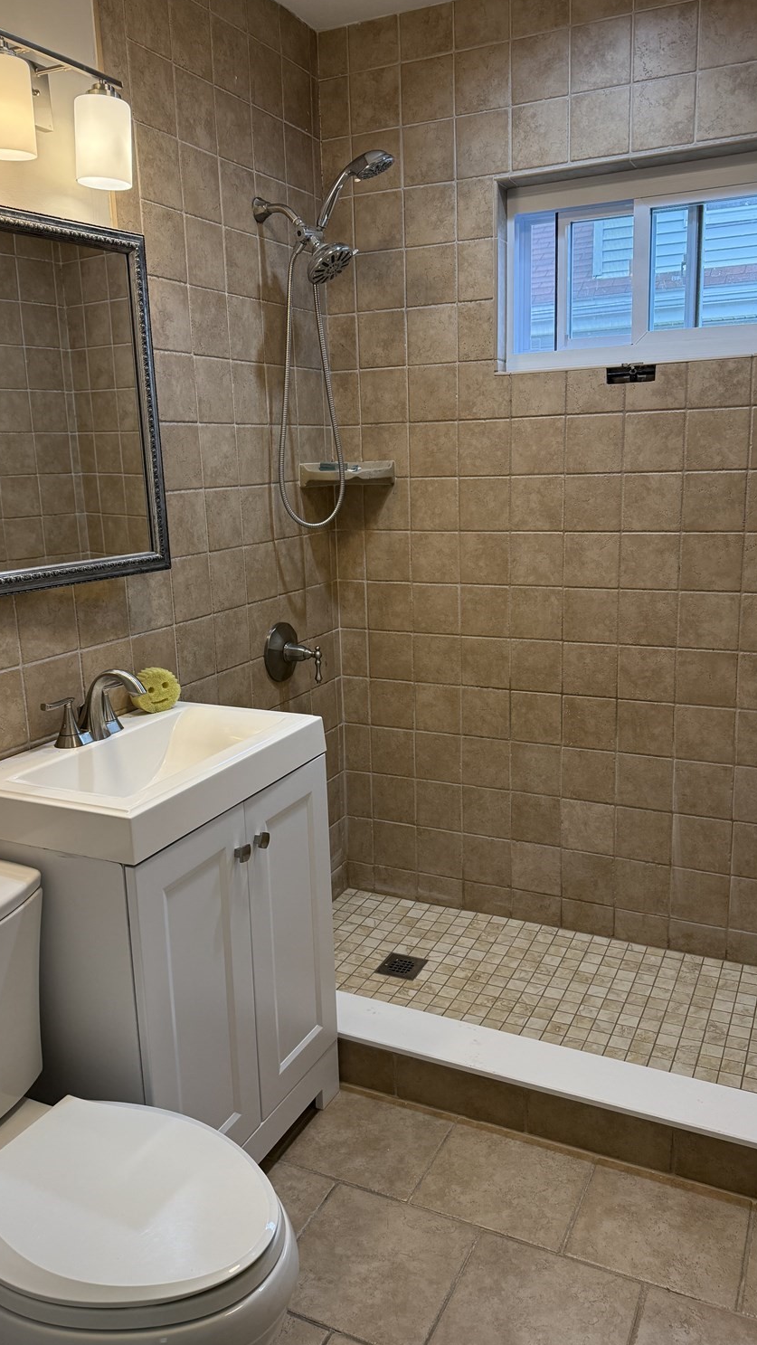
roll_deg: +1.4
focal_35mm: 27
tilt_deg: -12.3
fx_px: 963
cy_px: 653
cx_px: 378
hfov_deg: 42.9
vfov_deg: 69.8
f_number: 1.78
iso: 200
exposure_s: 1/167
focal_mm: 6.76
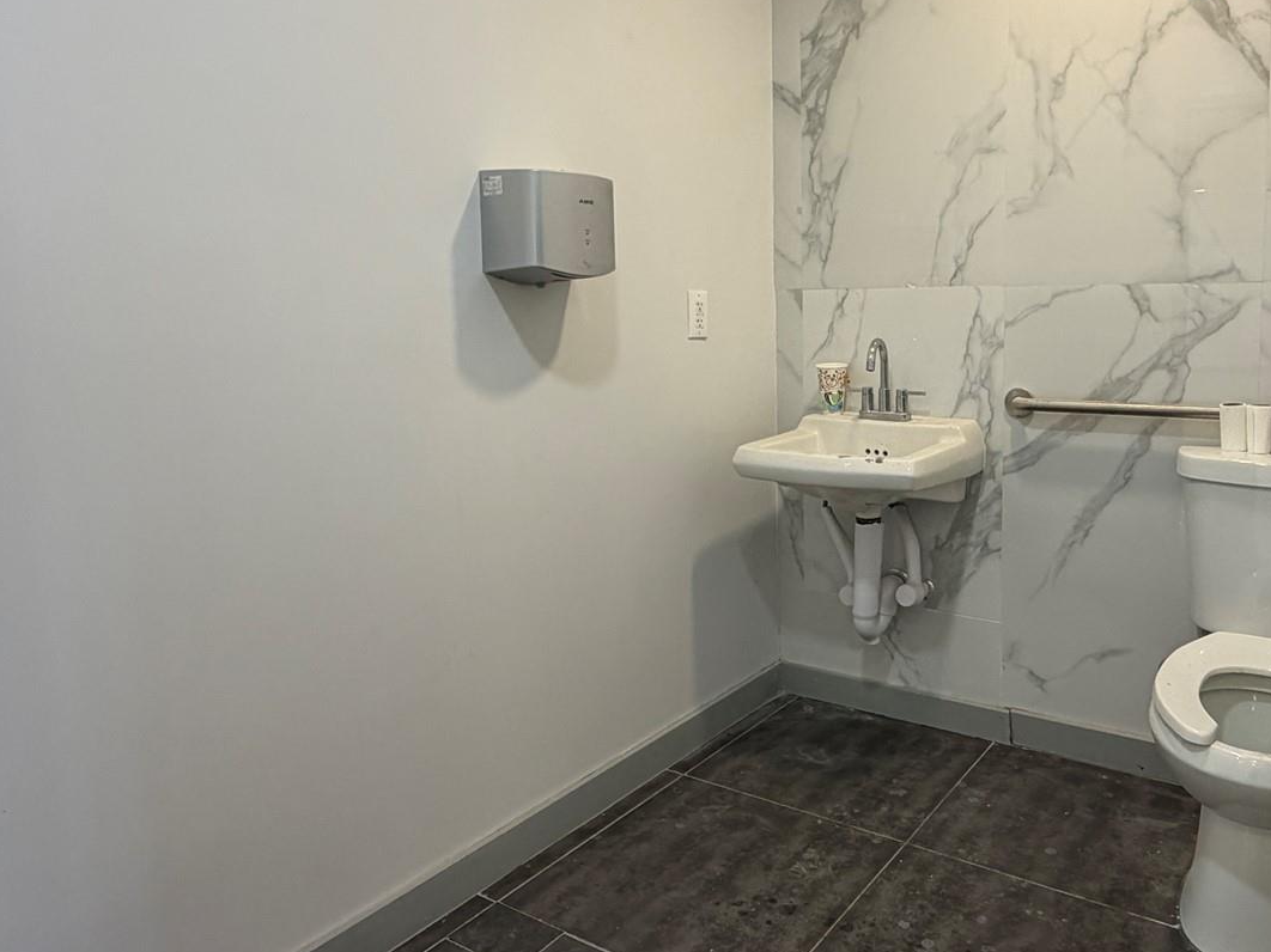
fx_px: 991
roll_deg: +1.1
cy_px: 386
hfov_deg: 64.3
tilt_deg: -4.5
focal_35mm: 27
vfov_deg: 51.0
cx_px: 798
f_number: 2.2
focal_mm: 2.22
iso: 200
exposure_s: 1/120
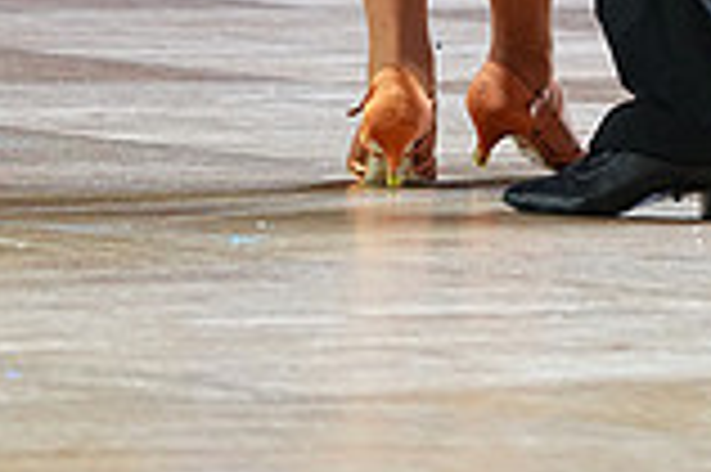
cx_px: 605
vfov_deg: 1.9
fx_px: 14521
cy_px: -755
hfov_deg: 2.8
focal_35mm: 736
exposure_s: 1/400
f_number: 4
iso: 2000
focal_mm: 200
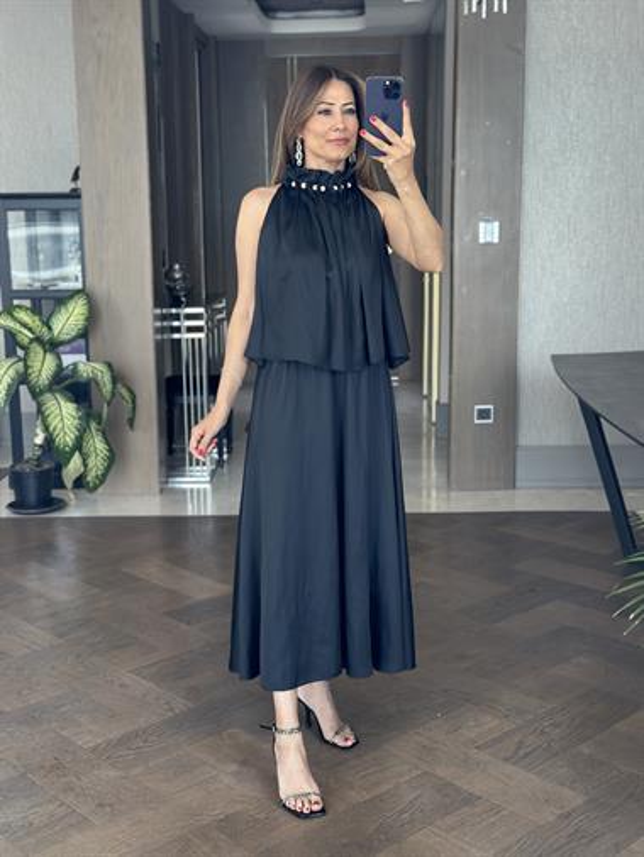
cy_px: 428
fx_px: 1190
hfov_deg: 30.3
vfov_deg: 39.6
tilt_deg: -20.3
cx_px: 322
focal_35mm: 48
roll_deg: +1.3
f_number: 1.78
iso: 125
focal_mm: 6.86
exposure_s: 1/115
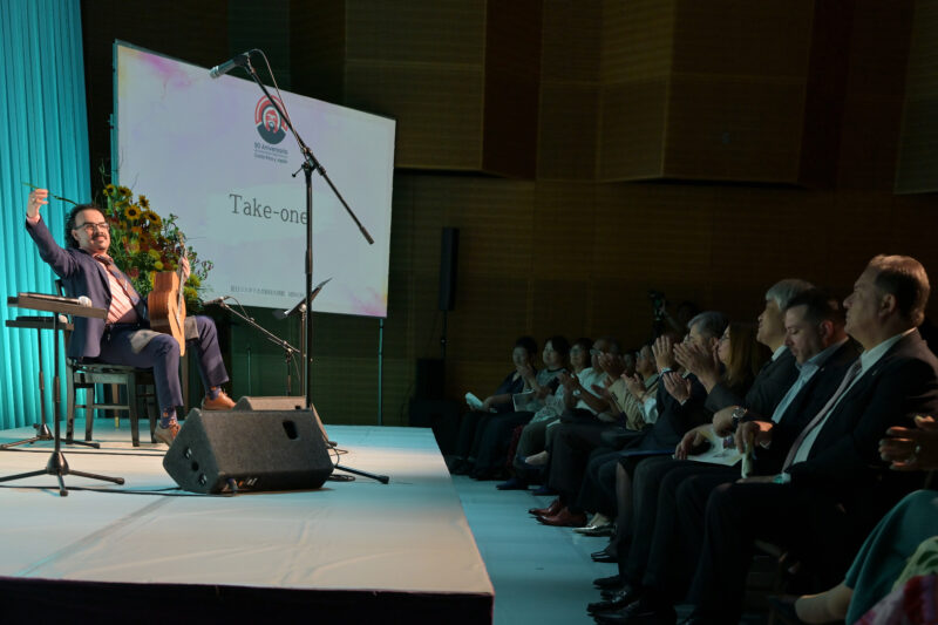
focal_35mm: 46
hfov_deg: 42.8
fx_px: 1198
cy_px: 312
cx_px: 469
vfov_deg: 29.2
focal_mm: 46
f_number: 6.3
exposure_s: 1/200
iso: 2000
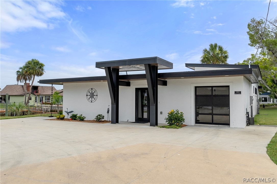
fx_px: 231
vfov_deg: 43.6
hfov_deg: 62.0
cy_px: 92
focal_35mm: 30
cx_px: 138
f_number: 8
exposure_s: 1/500
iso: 320
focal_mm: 20
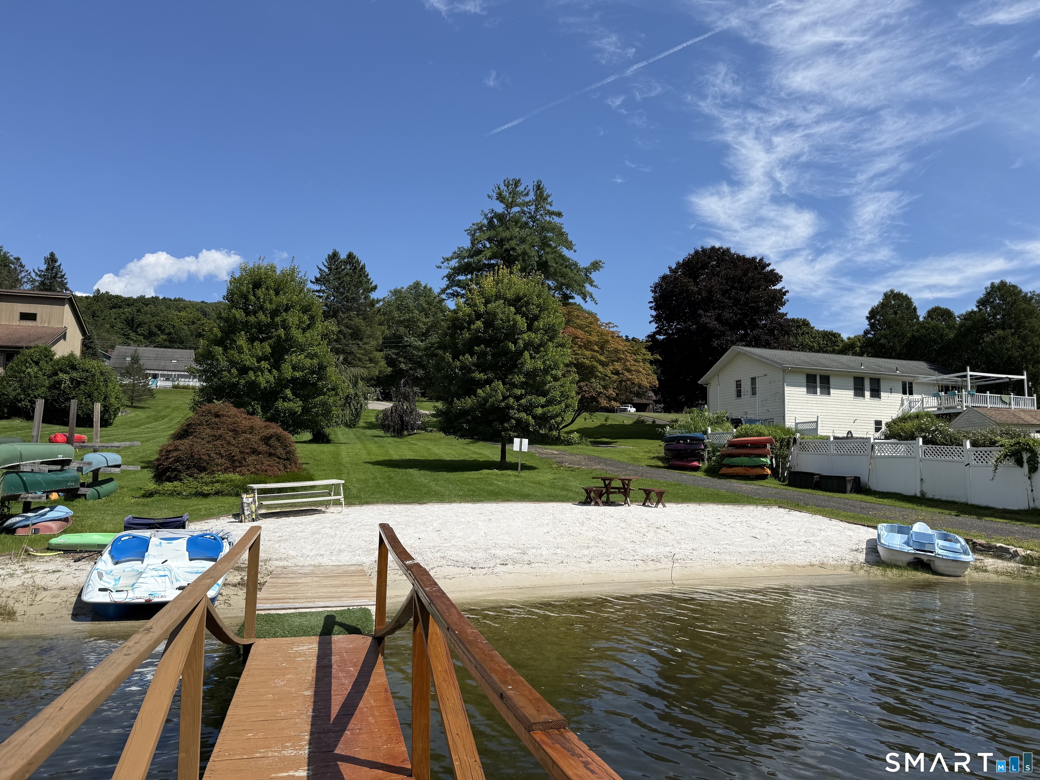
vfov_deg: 56.8
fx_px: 721
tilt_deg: +7.1
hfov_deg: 71.6
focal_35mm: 24
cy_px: 390
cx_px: 520
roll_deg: -1.4
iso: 80
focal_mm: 6.76
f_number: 1.78
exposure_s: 1/5714
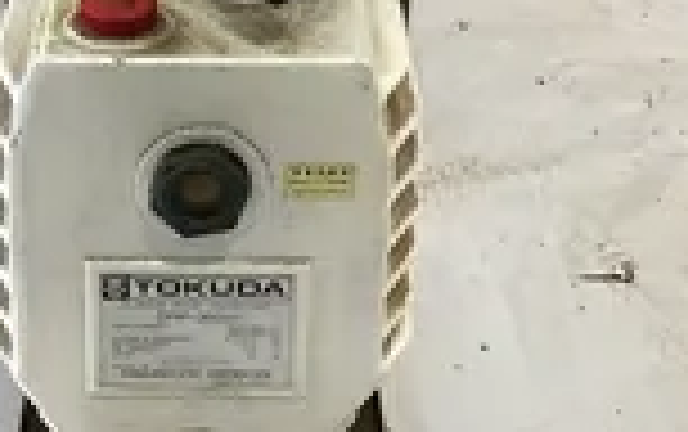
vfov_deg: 14.9
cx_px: 198
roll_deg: +1.5
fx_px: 1614
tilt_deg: -24.9
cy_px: -36
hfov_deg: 23.9
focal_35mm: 86
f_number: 2.4
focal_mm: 3.3
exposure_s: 1/50
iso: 64
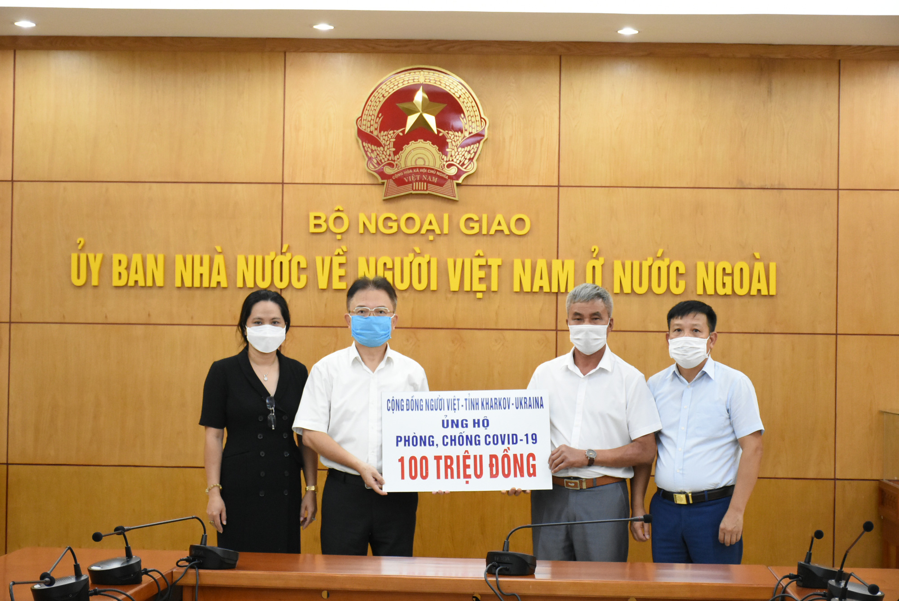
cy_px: 300
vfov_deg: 16.3
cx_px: 450
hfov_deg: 24.2
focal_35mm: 84
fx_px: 2099
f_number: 4.8
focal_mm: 56
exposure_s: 1/100
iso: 3200
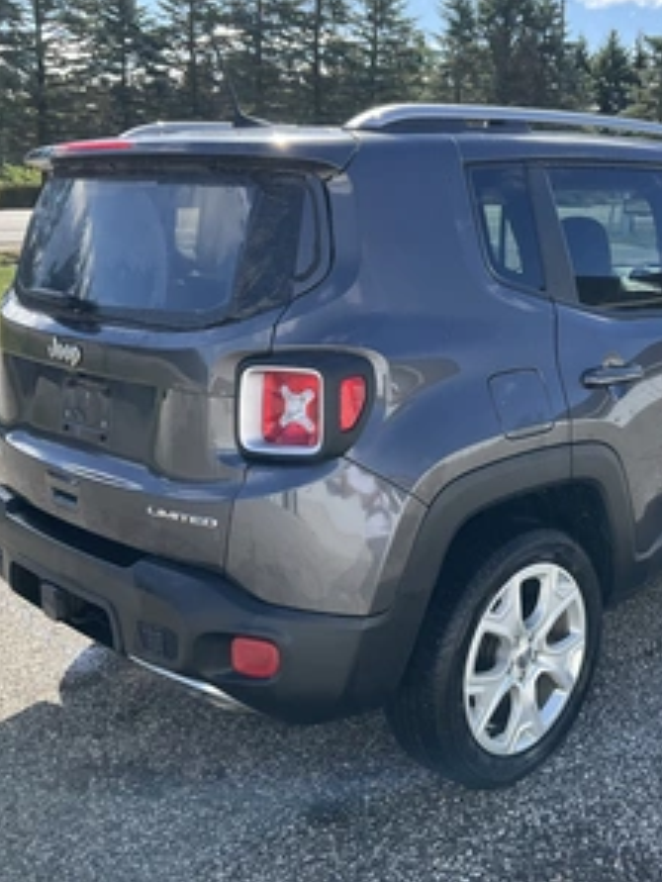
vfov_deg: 47.8
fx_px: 994
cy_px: 440
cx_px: 490
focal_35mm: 39
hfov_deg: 36.1
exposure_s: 1/580
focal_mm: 3
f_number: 1.8
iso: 25
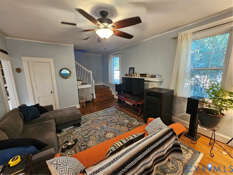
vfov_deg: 89.9
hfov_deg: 106.2
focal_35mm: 13
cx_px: 116
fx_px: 88
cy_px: 88
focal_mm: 2.2
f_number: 2.2
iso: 320
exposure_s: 1/40
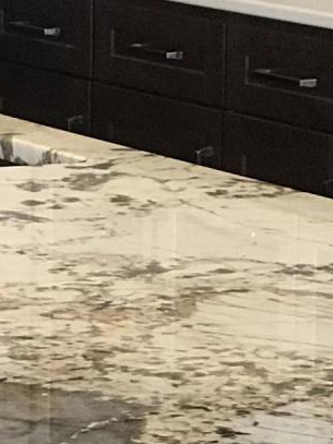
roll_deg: -0.1
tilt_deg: -6.7
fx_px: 3593
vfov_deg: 7.1
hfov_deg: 5.3
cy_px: 113
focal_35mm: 280
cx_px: -94
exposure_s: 1/60
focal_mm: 6.6
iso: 160
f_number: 2.8
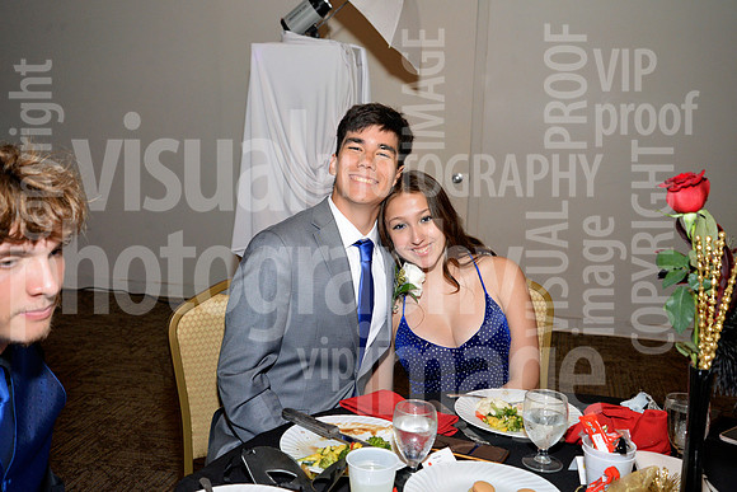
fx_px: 860
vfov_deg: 31.9
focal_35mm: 42
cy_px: 246
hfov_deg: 46.4
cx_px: 368
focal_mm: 42
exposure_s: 1/125
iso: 3200
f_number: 5.6
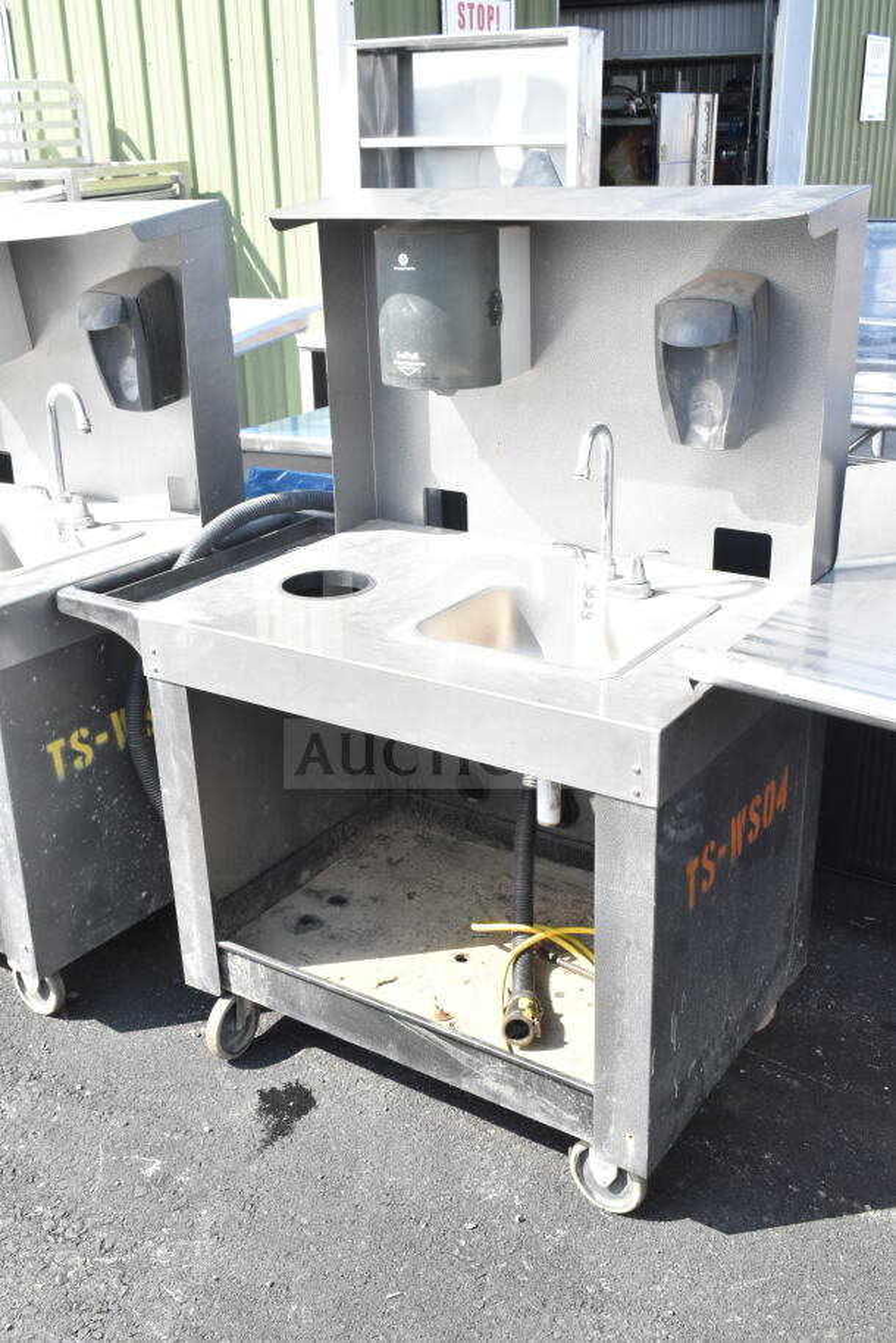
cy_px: 672
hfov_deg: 36.9
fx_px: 1343
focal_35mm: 36
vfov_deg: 53.1
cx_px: 448
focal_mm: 24
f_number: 11
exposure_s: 1/500
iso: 1600
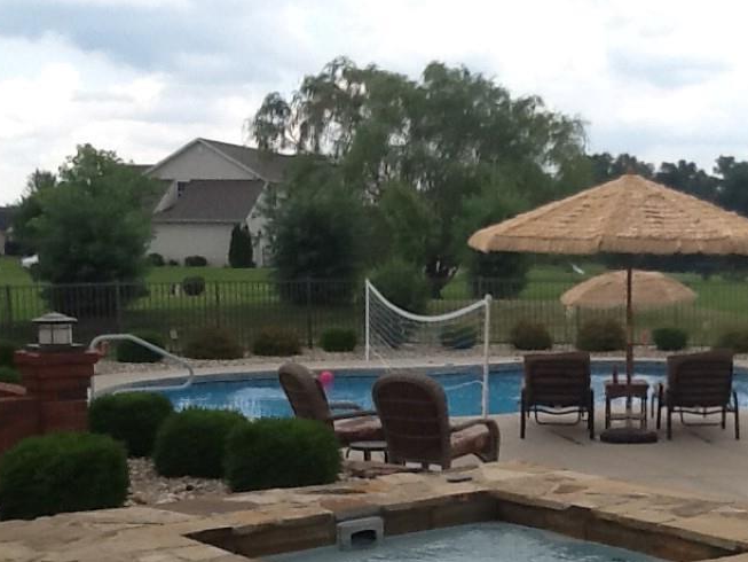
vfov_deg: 21.2
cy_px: 383
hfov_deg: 27.7
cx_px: 573
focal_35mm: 69
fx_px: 1491
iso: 40
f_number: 2.4
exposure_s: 1/891
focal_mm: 2.03
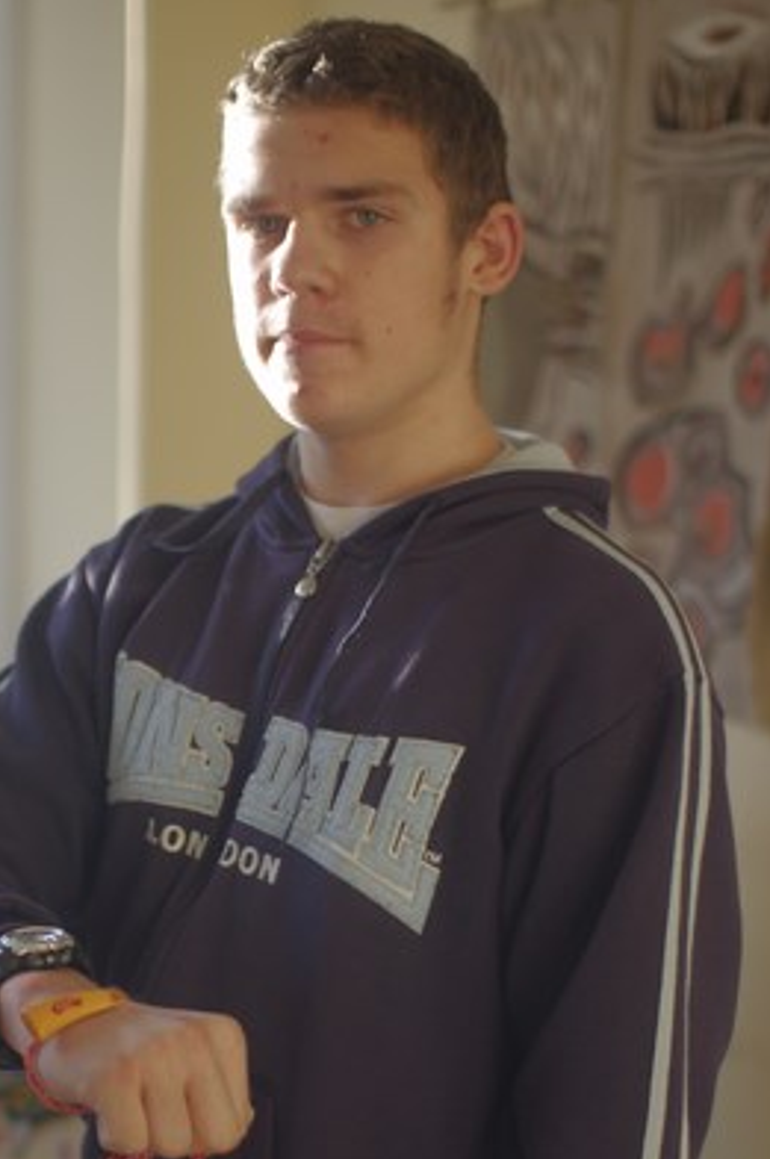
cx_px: 252
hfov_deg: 21.4
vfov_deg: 31.6
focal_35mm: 63
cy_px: 799
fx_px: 2026
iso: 200
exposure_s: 1/500
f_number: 1.4
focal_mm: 30
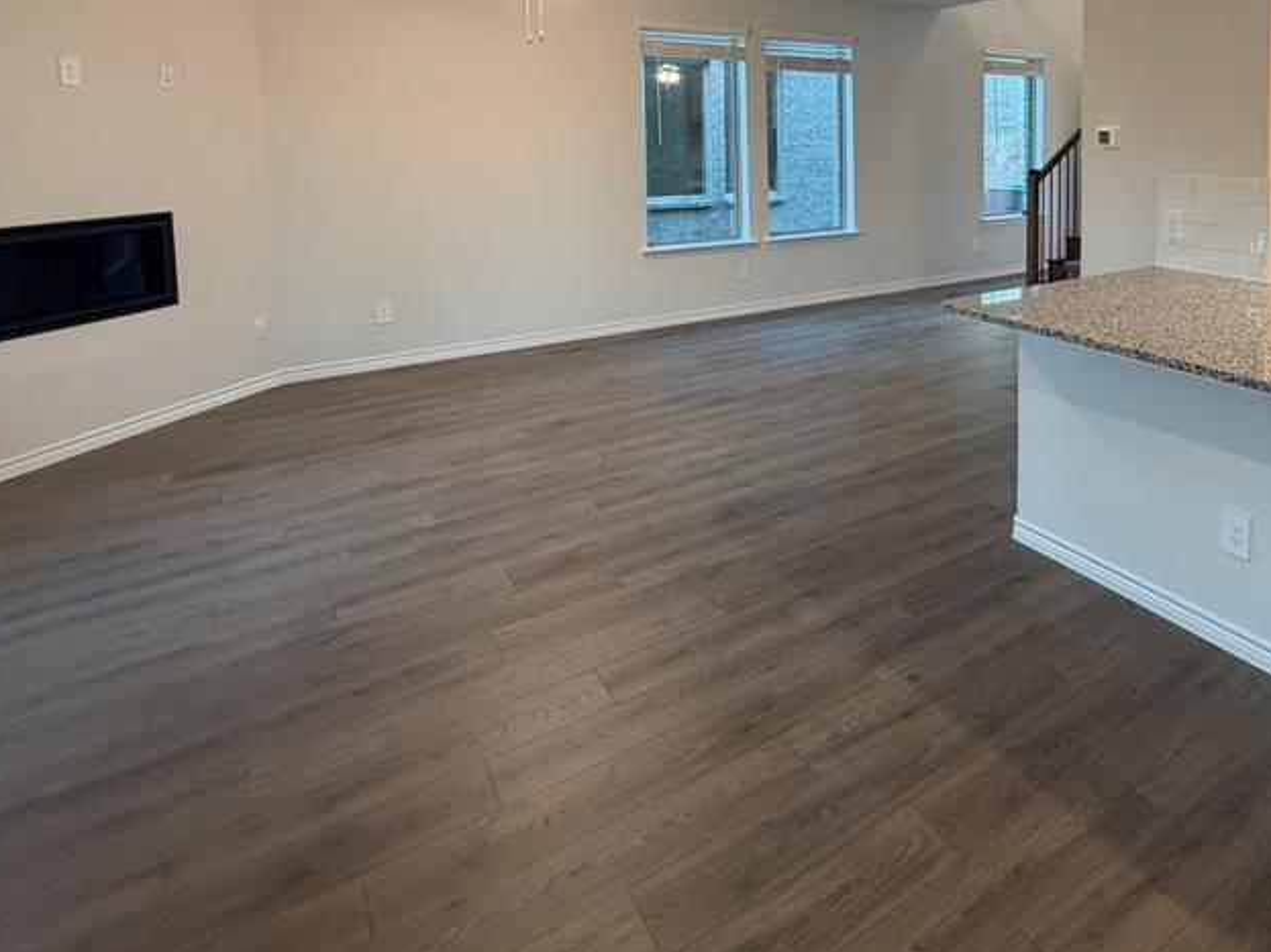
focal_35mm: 23
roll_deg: -0.7
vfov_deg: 54.9
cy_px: 194
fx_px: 844
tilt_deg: -4.4
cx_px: 924
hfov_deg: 69.9
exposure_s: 1/60
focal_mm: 2.22
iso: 250
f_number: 2.2
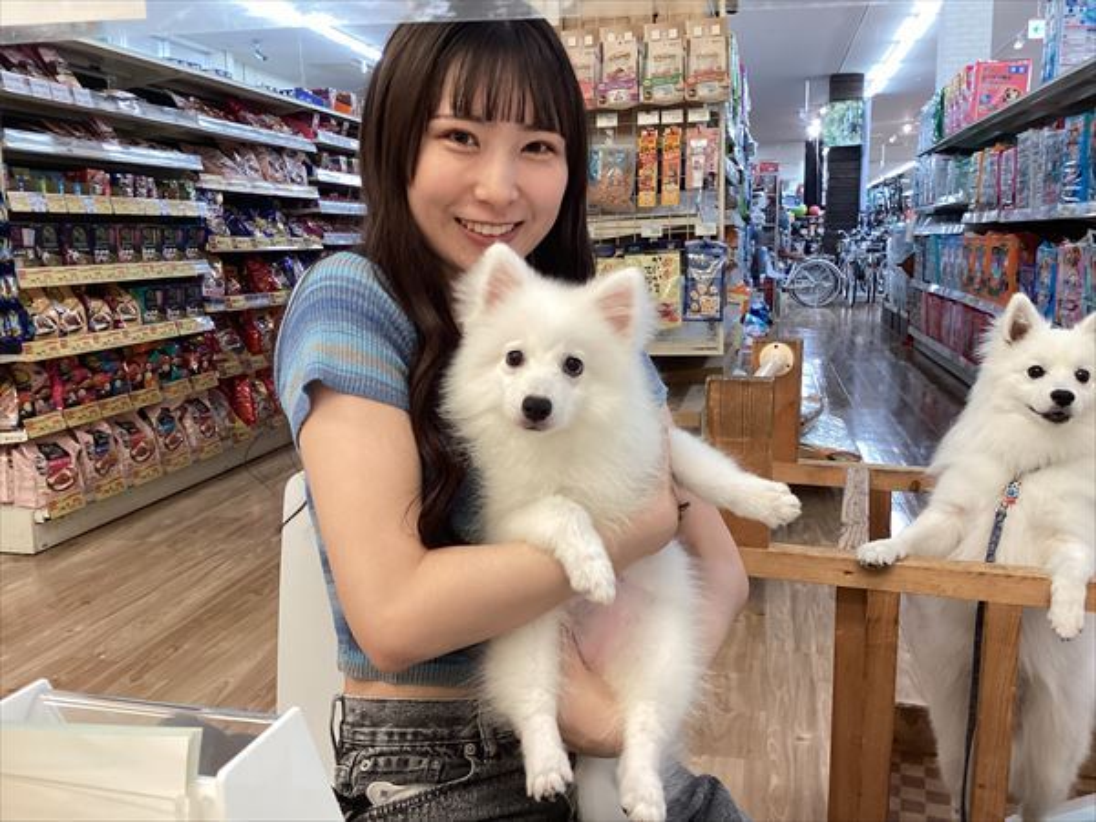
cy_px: 411
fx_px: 982
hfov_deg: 58.4
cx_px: 548
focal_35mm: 31
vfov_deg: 45.4
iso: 125
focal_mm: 3.3
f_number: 2.4
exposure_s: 1/60
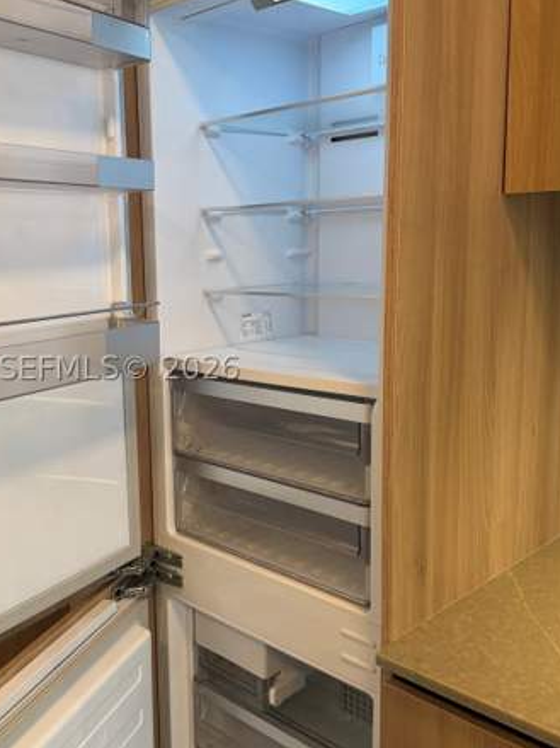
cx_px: 199
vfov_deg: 52.6
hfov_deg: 40.3
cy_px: 368
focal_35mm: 35
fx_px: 755
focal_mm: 6.76
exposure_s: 1/142
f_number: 1.78
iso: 200
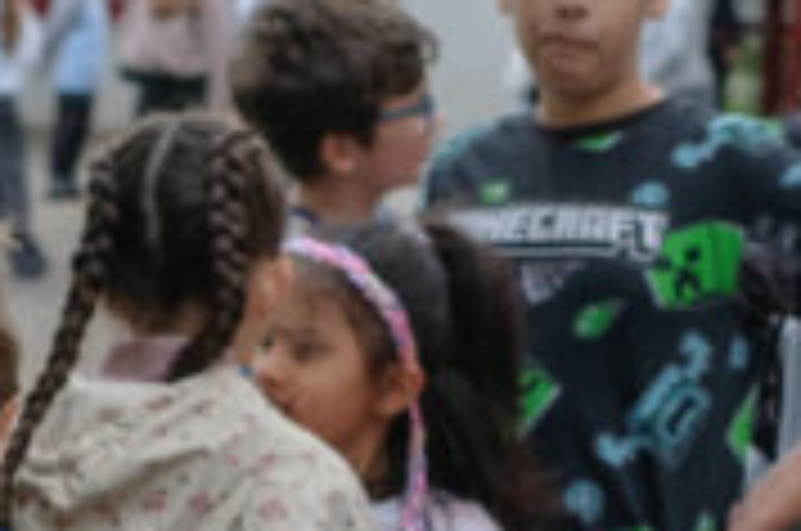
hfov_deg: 9.0
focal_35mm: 229
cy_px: 562
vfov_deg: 6.0
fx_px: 5086
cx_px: 382
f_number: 3.6
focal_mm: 35
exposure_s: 1/240
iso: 200
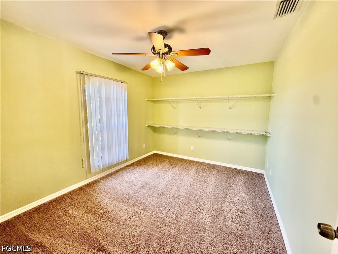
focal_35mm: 14
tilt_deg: -6.5
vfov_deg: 85.7
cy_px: 127
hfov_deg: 102.1
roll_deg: -0.8
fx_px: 137
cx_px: 169
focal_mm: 2.22
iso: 250
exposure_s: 1/120
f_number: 2.2
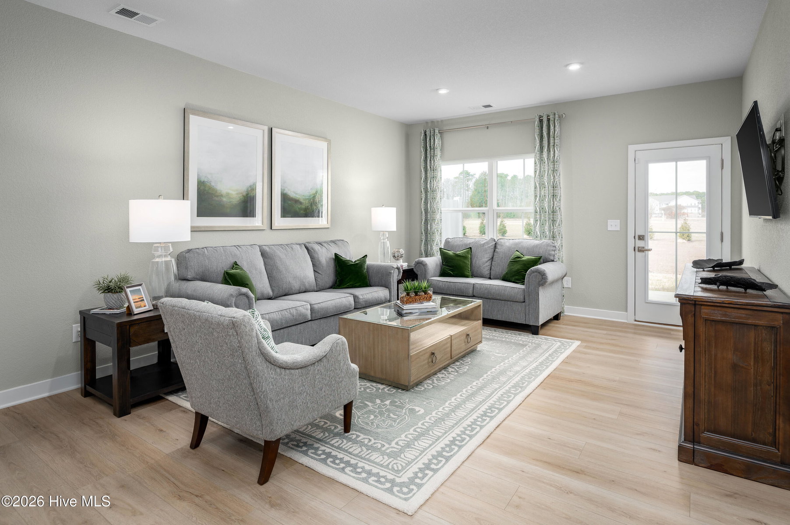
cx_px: 395
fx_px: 417
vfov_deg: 64.5
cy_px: 262
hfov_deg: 86.9
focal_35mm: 19
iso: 320
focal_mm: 19
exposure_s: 1/200
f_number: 7.1
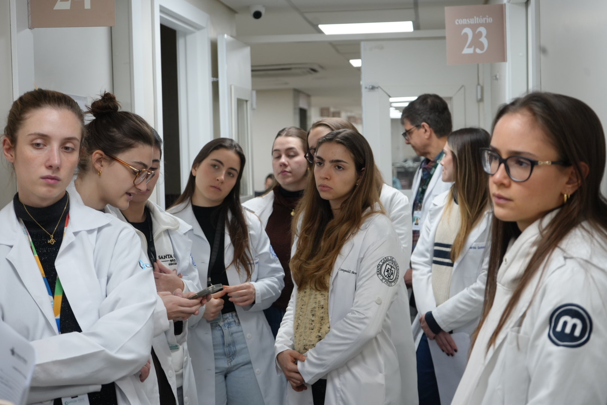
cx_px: 304
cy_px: 202
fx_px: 962
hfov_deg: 35.0
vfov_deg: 23.8
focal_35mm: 57
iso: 1250
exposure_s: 1/160
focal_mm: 57
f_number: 5
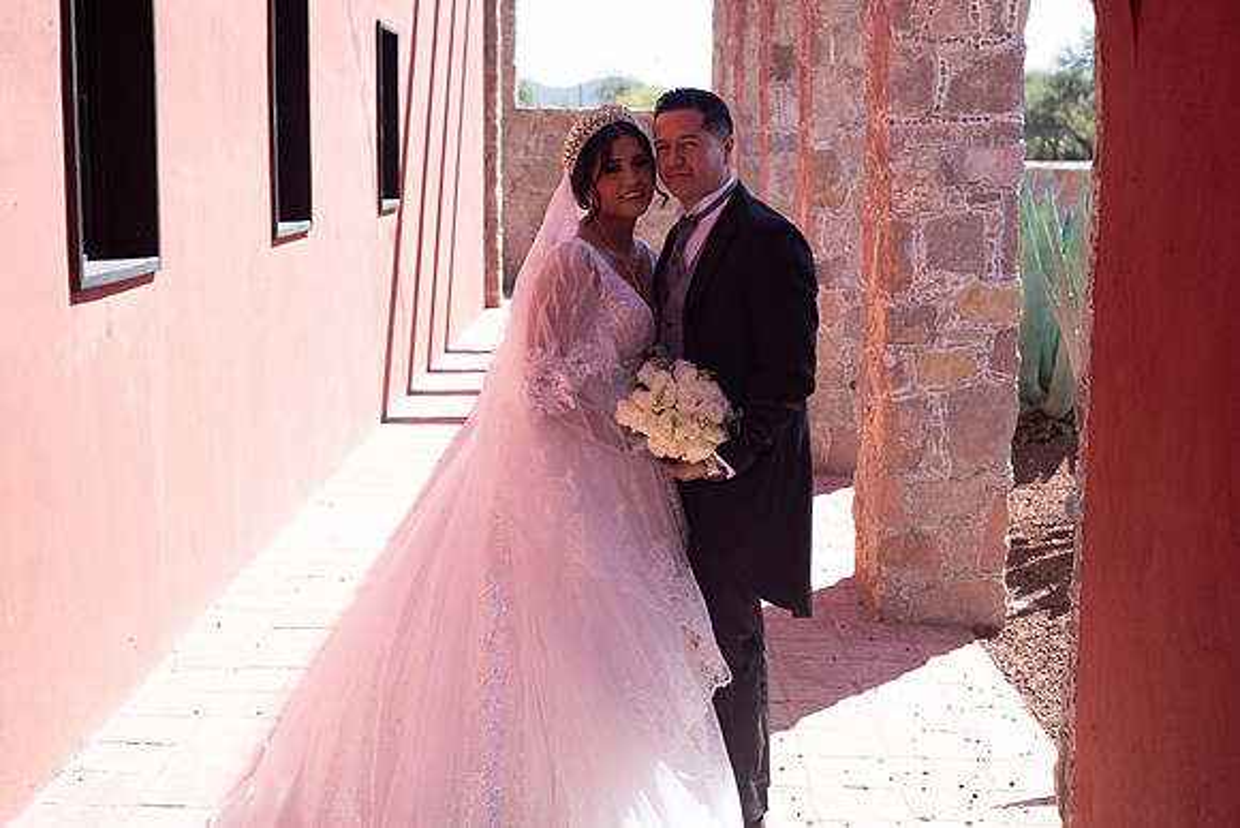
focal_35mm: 50
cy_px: 414
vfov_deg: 27.0
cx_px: 620
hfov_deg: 39.6
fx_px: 1723
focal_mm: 50
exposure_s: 1/160
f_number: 6.3
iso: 100
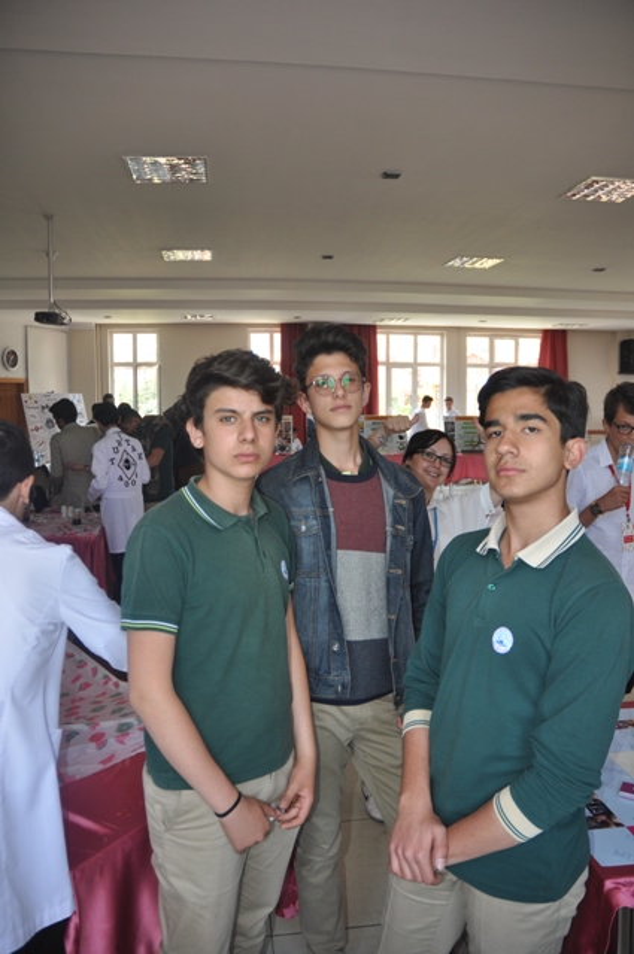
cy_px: 477
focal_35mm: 27
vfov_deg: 67.4
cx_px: 317
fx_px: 715
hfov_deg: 47.8
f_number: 3.5
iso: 400
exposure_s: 1/200
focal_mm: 18
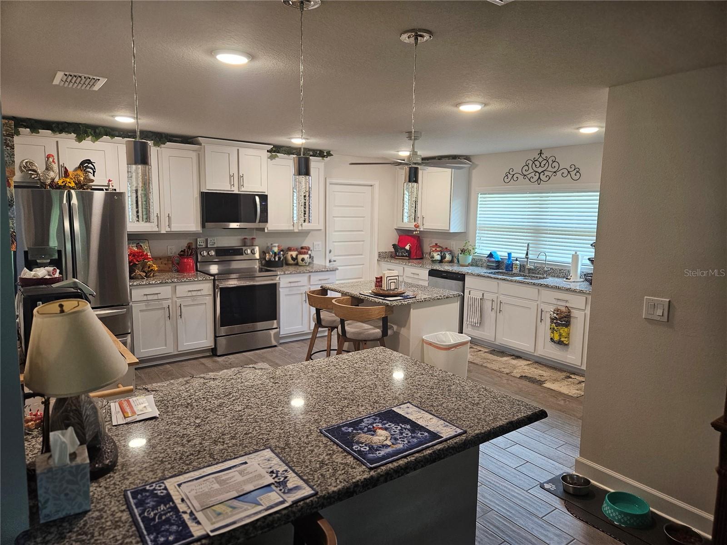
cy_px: 272
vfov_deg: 58.9
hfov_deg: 73.9
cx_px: 364
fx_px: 483
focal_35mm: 23
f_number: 1.8
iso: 250
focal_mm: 5.4
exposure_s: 1/120
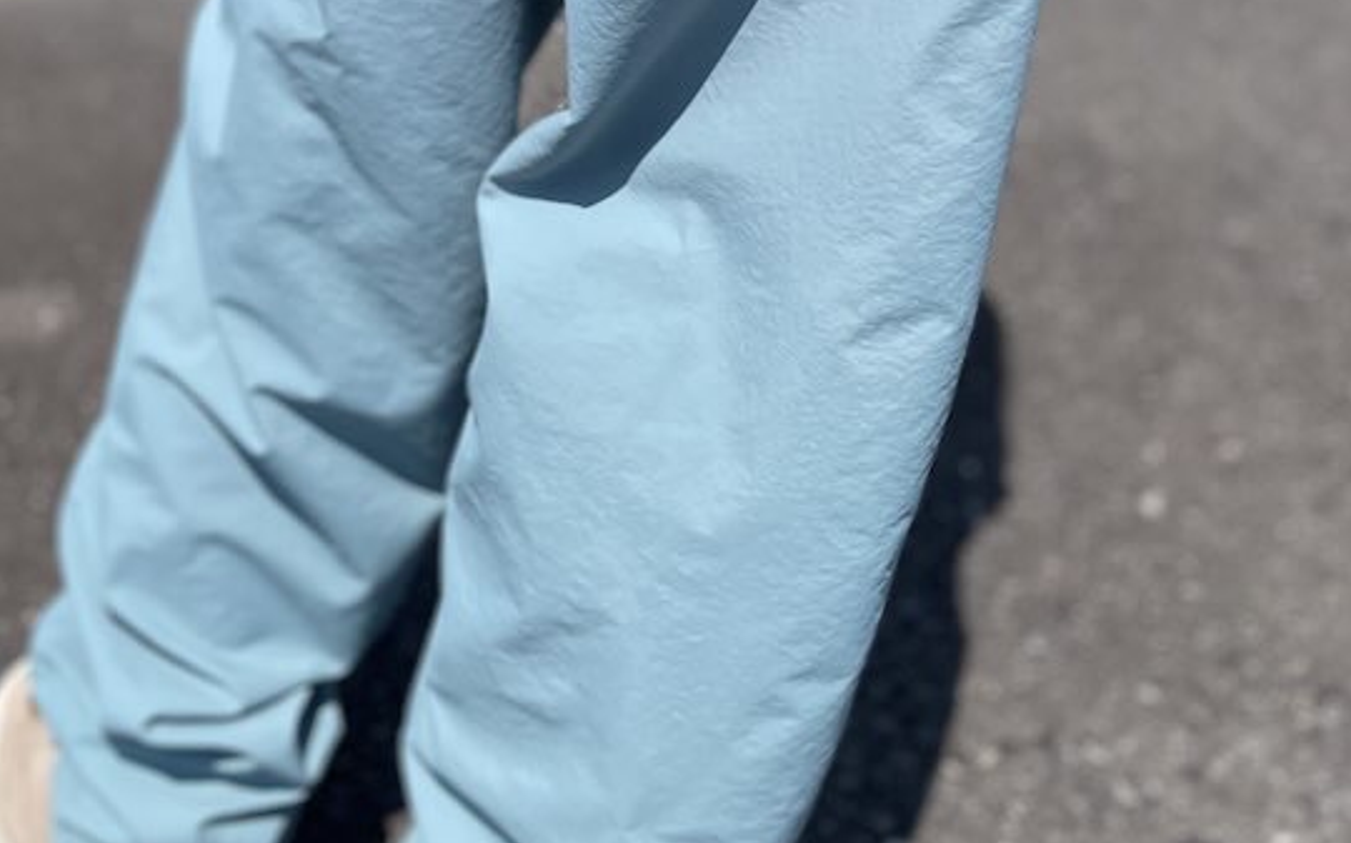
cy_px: -338
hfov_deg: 41.0
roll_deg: -3.6
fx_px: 1803
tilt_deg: -8.9
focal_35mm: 49
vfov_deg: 22.6
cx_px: 618
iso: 50
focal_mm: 4.2
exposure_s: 1/4831
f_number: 1.6
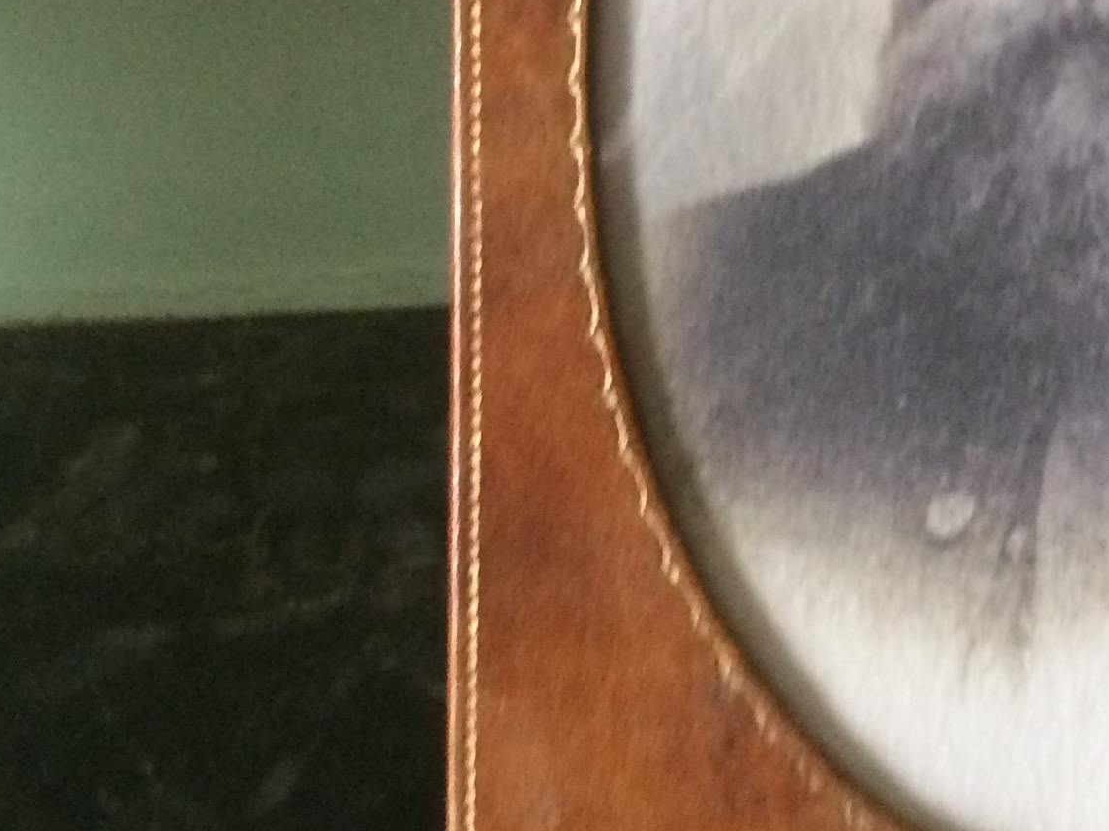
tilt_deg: -24.6
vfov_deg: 17.4
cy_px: 123
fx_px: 2691
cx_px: 1059
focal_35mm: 84
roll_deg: -1.5
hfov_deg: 22.5
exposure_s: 1/20
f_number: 2.2
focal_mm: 4.15
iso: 320
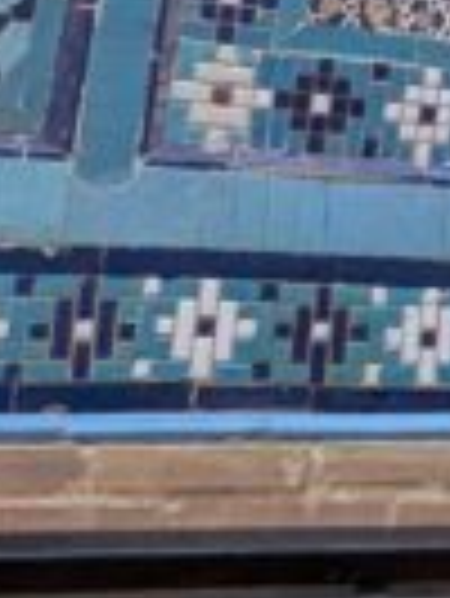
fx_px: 2129
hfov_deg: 10.0
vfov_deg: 14.9
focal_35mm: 123
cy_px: -288
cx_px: 1195
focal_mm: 2.35
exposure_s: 1/732
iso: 40
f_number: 2.2
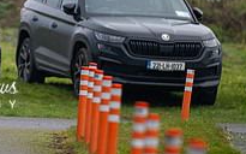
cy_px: 66
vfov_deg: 1.0
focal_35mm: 1300
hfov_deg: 1.6
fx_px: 8713
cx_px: -64
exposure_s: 1/1600
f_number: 2.8
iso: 280
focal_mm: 300
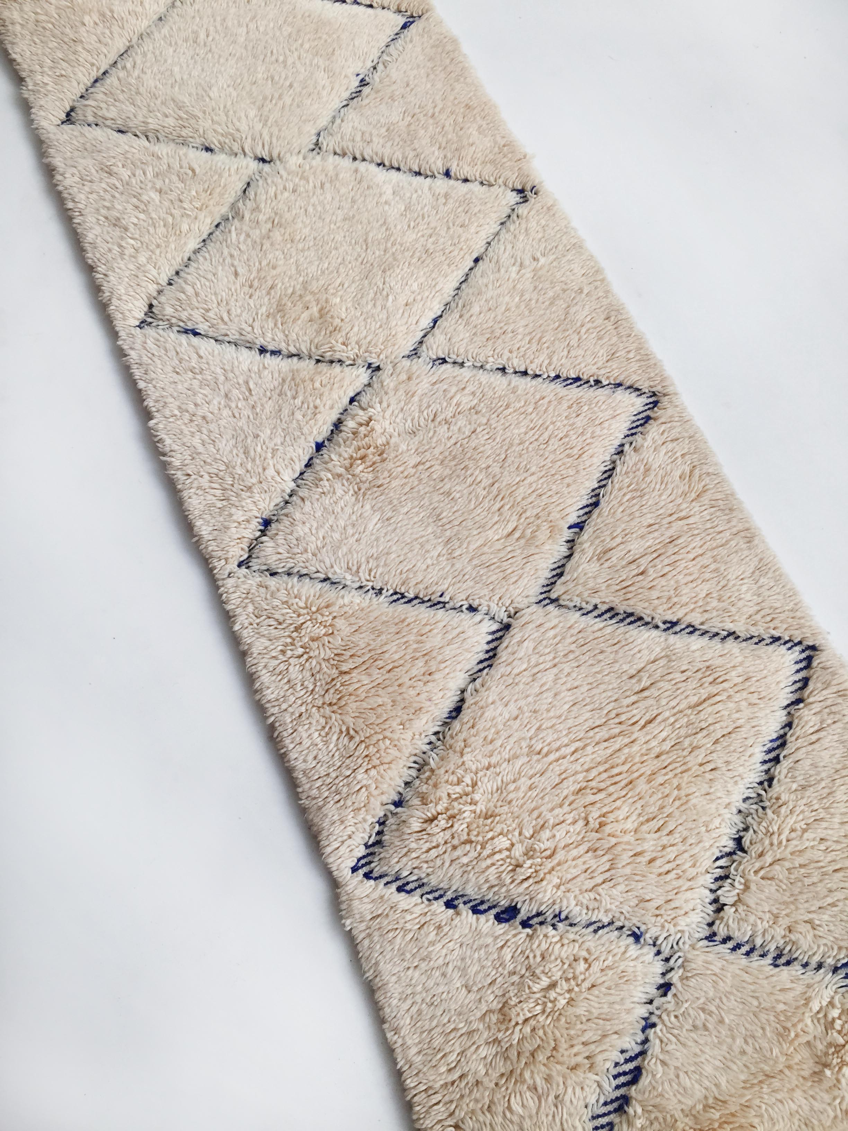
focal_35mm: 29
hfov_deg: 48.2
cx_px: 424
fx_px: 947
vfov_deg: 61.7
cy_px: 566
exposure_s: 1/100
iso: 32
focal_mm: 4.15
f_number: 2.2
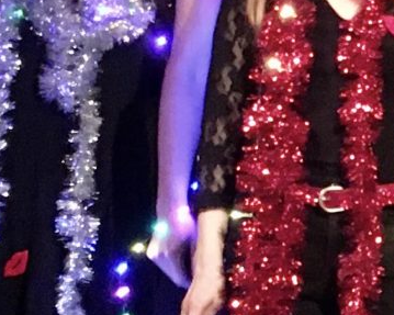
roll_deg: +0.4
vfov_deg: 7.7
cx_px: 709
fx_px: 2355
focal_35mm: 202
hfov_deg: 9.1
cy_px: 125
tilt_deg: +9.6
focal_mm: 4.15
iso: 400
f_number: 2.2
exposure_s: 1/15
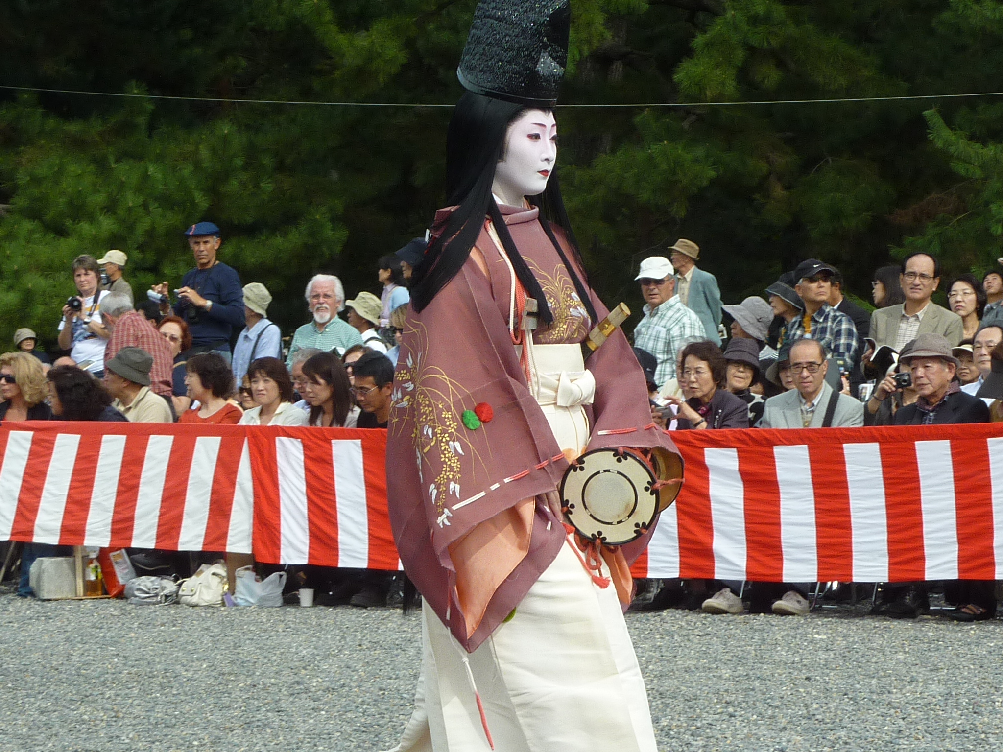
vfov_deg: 12.2
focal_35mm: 121
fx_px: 3506
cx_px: 502
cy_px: 376
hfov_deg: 16.3
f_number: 4.1
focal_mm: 11
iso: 80
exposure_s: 1/400
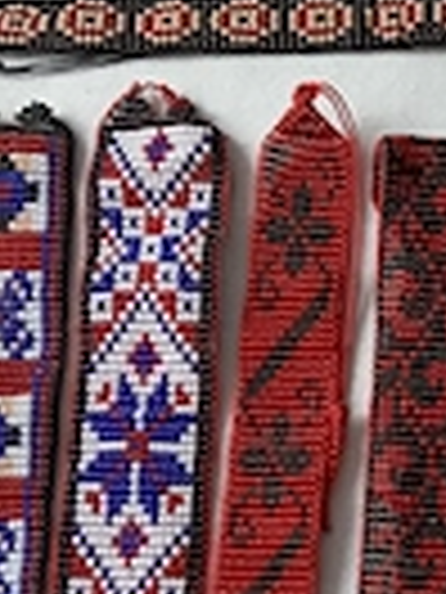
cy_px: 423
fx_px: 1409
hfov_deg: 17.0
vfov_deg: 23.7
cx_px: 563
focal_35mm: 82
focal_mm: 3.98
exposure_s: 1/25
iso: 1250
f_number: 1.8
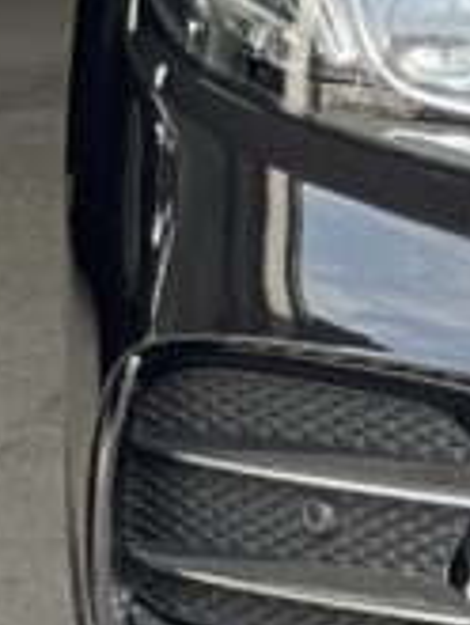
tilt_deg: -2.5
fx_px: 7160
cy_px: -402
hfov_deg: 3.7
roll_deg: -0.1
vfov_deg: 5.0
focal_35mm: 396
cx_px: 1395
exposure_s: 1/120
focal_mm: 7.5
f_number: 2.2
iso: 50
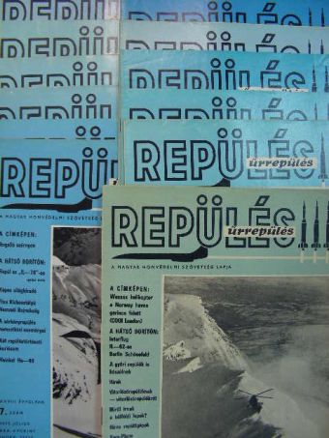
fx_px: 481
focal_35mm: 38
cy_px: 219
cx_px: 164
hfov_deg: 37.7
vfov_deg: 49.0
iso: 139
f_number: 3.5
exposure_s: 1/30.1
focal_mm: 6.3
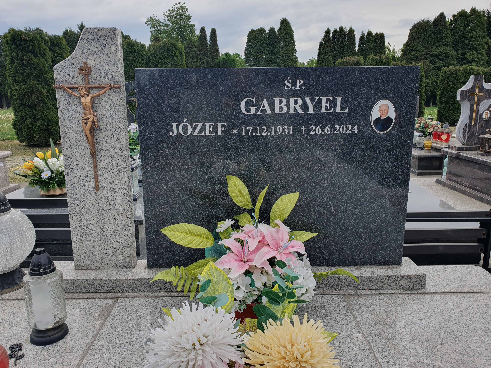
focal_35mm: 26
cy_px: 184
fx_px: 369
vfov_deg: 53.1
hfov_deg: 67.3
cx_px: 246
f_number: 2.4
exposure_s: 1/1336
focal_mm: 4.32
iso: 50
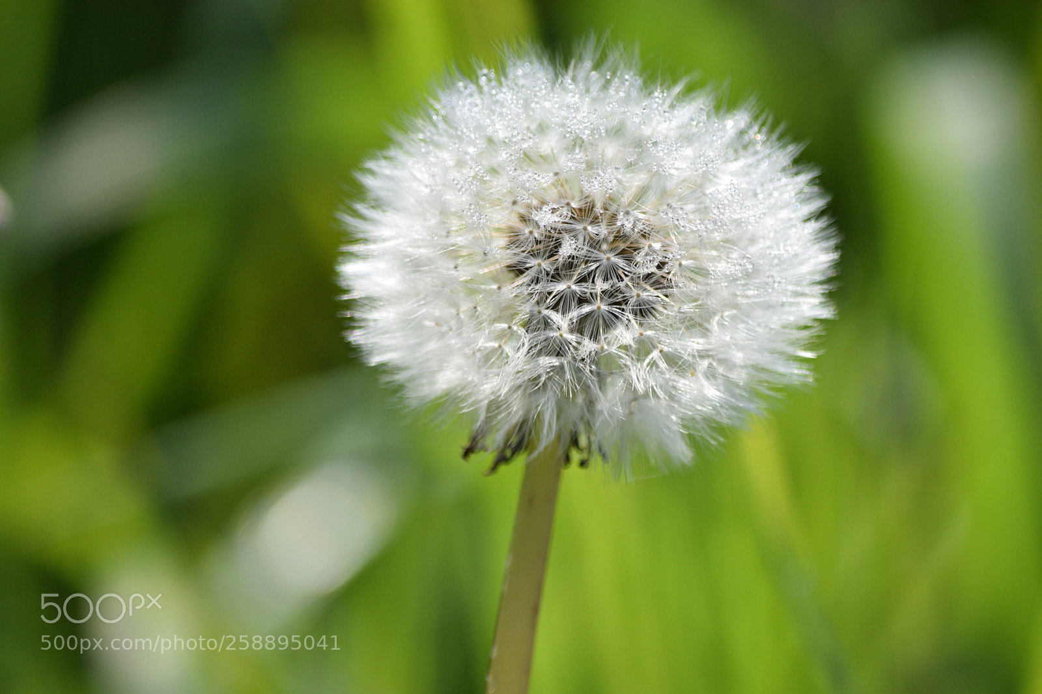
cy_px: 347
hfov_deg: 4.6
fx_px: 13021
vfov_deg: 3.1
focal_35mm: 450
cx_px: 521
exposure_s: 1/1000
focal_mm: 300
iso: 320
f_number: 9
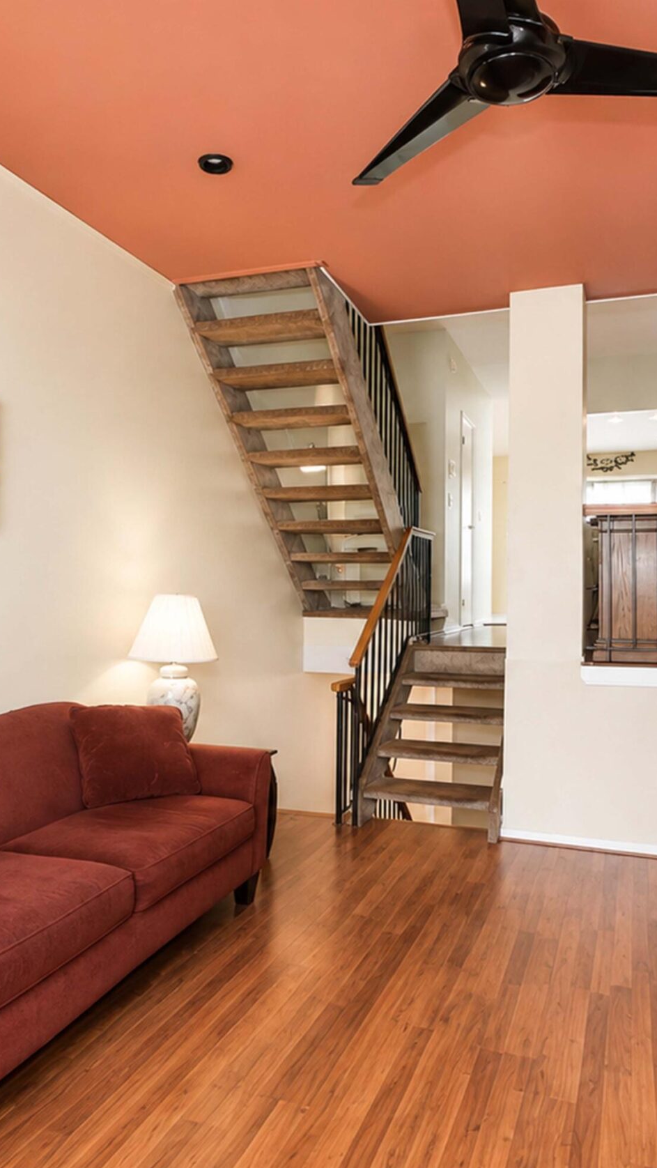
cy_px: 594
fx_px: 743
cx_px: 359
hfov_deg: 47.6
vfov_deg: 76.3
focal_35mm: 24
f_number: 7.1
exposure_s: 1/60
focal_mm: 10
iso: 2000
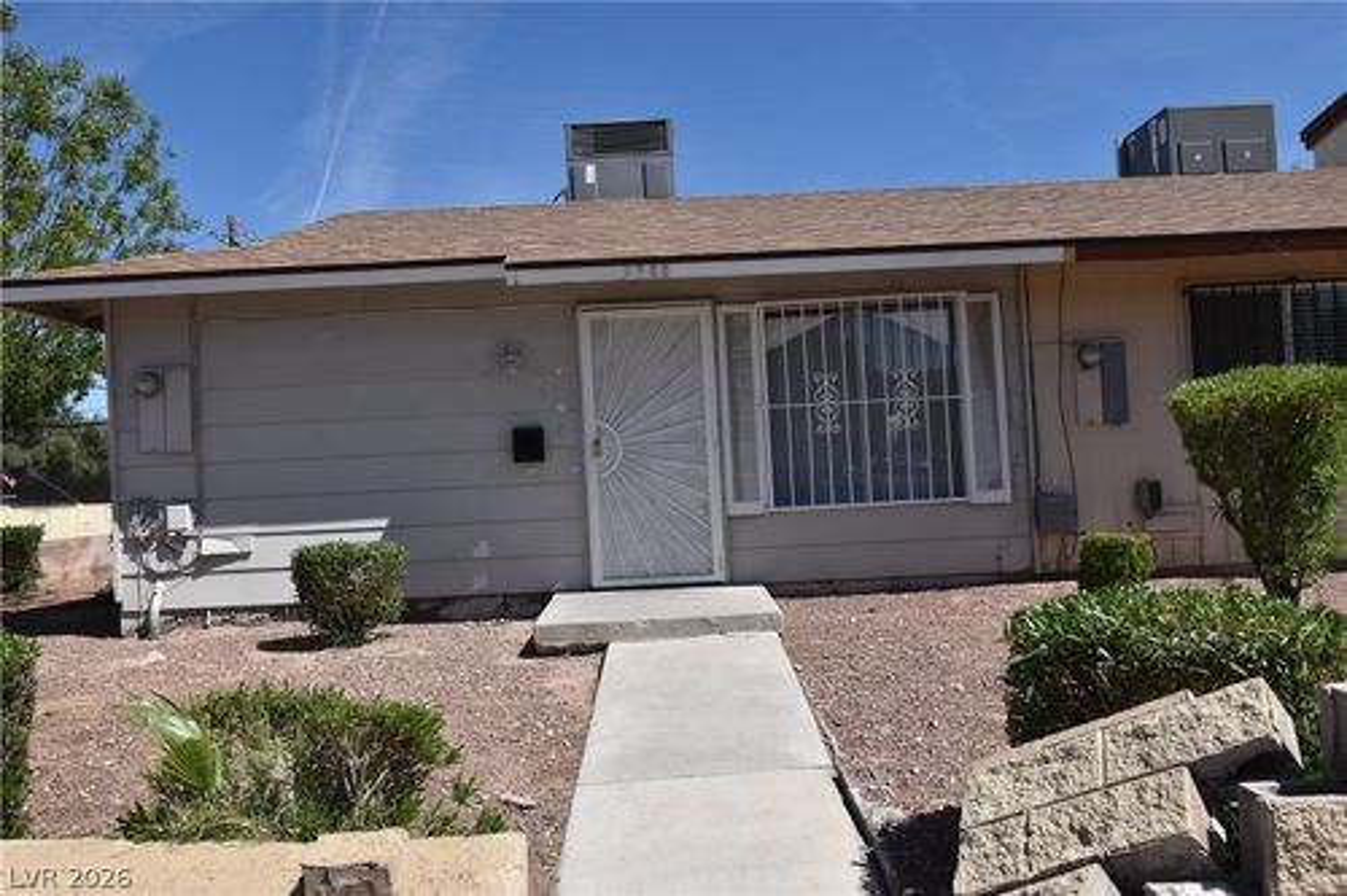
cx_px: 674
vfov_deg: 43.6
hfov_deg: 61.9
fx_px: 1122
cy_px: 448
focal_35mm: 30
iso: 250
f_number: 11
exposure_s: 1/500
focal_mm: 20
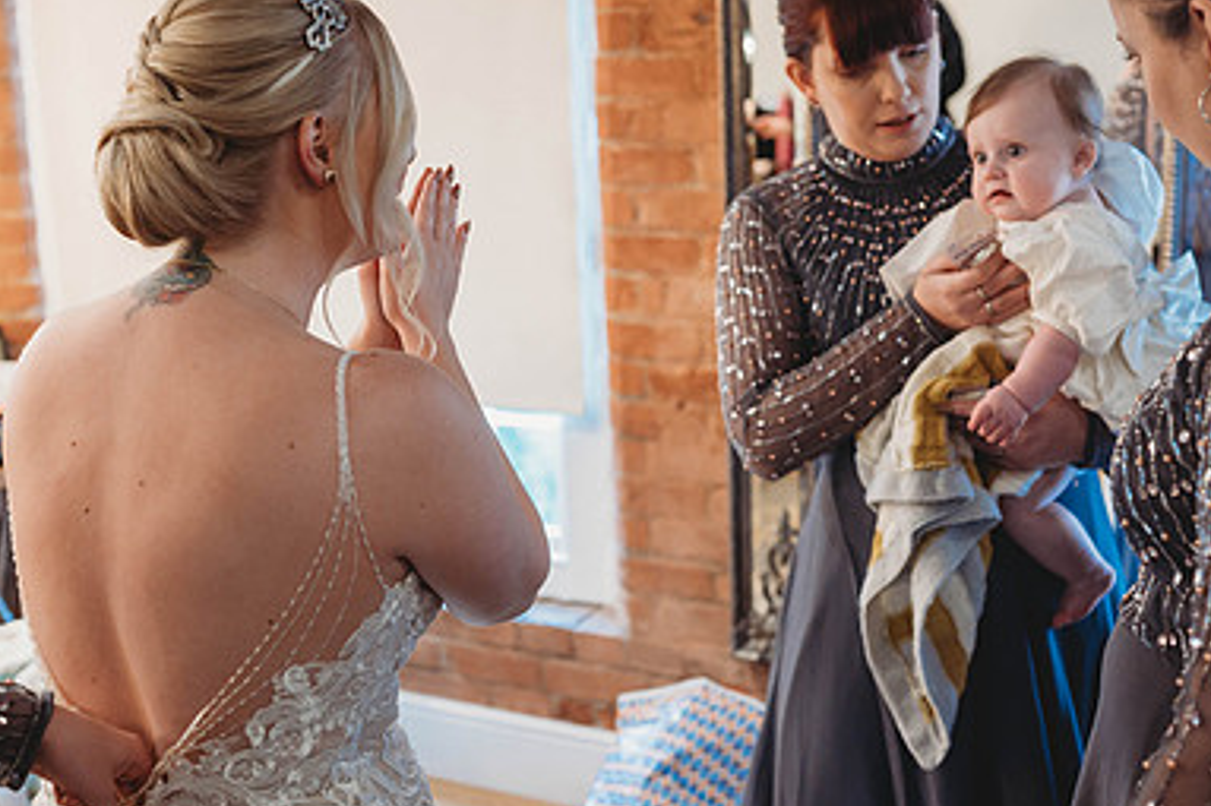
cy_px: 424
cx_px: 579
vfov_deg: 25.5
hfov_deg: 37.5
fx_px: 1782
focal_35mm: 53
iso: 2500
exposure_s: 1/160
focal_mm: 35
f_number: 2.8
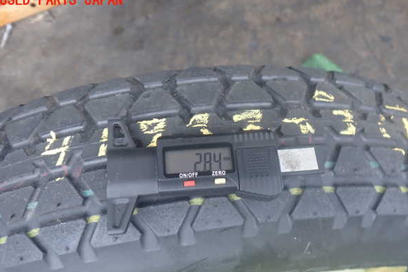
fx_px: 363
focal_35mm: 32
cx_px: 205
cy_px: 149
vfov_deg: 41.1
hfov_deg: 58.7
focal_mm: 5.4
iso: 200
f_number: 2.3
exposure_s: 1/125
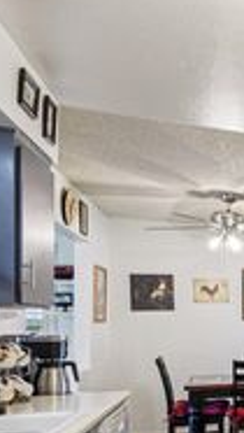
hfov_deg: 17.6
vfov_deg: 43.0
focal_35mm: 46
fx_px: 532
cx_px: 497
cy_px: 318
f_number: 8
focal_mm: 16.5
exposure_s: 1/10
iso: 400
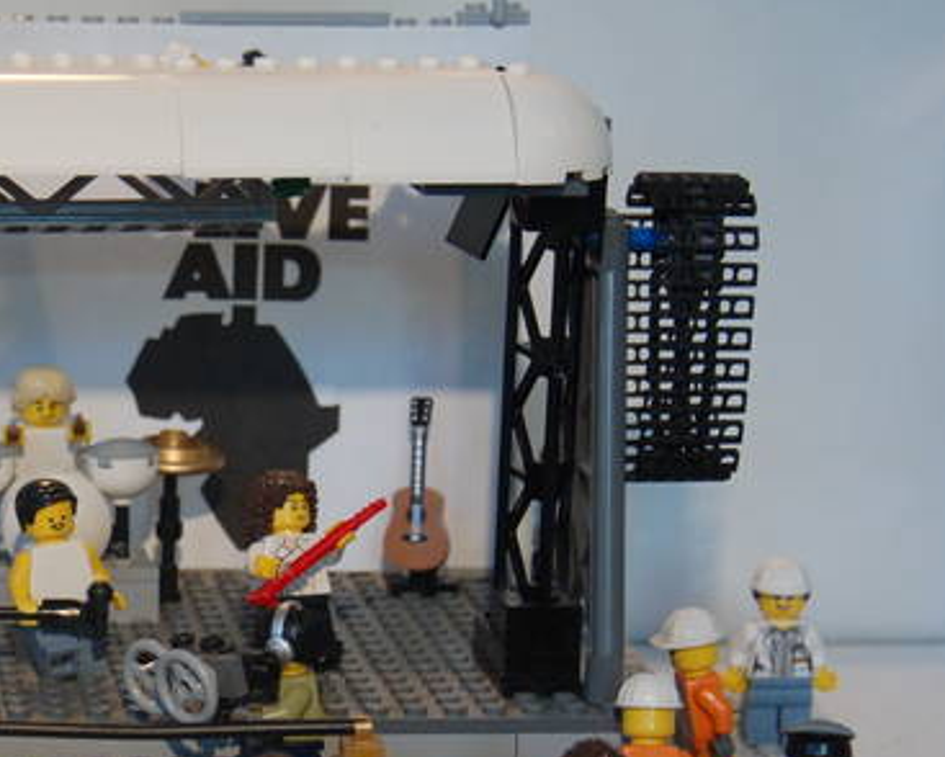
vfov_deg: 11.8
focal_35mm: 131
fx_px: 3666
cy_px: 515
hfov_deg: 14.5
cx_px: 41
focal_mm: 38
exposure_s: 1/50
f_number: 4.5
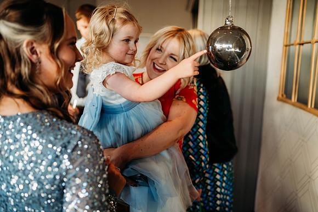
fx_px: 309
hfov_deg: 54.5
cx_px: 159
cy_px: 106
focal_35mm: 35
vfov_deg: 37.8
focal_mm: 35
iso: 640
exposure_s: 1/200
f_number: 2.2
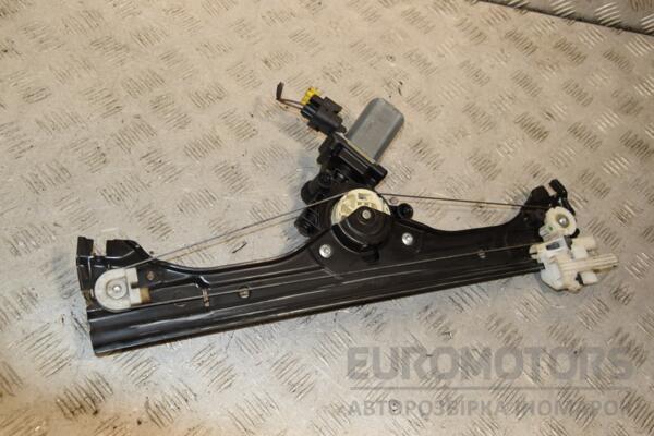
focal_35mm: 42
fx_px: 763
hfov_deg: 46.4
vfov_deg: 31.9
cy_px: 218
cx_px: 327
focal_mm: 28
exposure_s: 1/200
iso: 800
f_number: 7.1
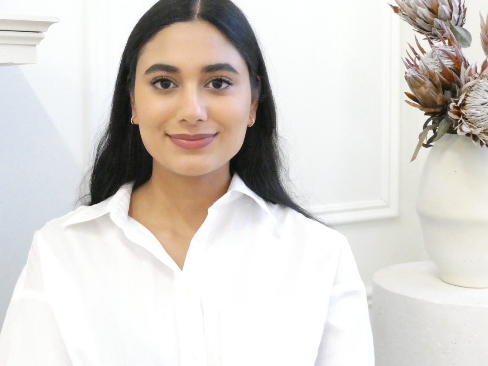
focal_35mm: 50
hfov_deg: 37.8
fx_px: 705
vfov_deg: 28.9
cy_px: 127
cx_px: 163
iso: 1600
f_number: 4.1
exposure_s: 1/50
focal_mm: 6.3
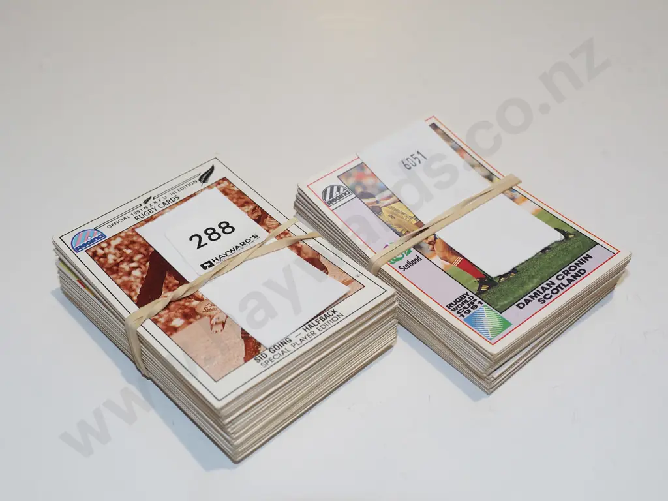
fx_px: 926
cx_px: 334
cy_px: 250
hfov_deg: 39.7
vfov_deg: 30.3
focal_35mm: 48
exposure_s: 1/200
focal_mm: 24
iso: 640
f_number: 5.6
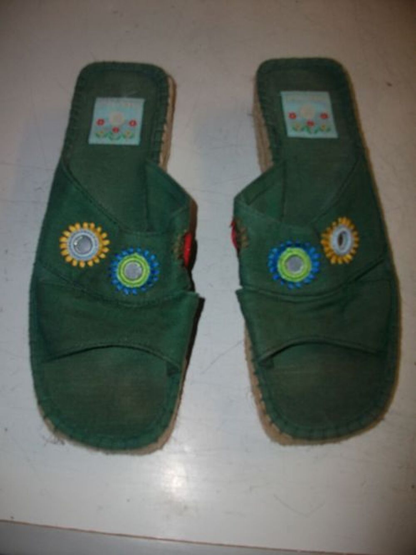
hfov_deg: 44.2
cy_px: 278
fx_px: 513
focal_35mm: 32
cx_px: 208
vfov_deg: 56.8
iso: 80
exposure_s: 1/40
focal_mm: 5.7
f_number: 2.9
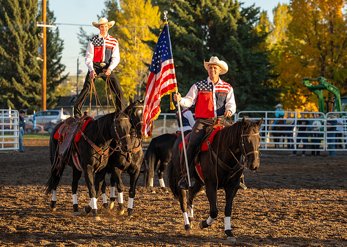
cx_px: 204
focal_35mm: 156
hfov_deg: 12.9
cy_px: 111
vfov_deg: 9.2
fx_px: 1533
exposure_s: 1/2500
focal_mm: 135
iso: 1250
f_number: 5
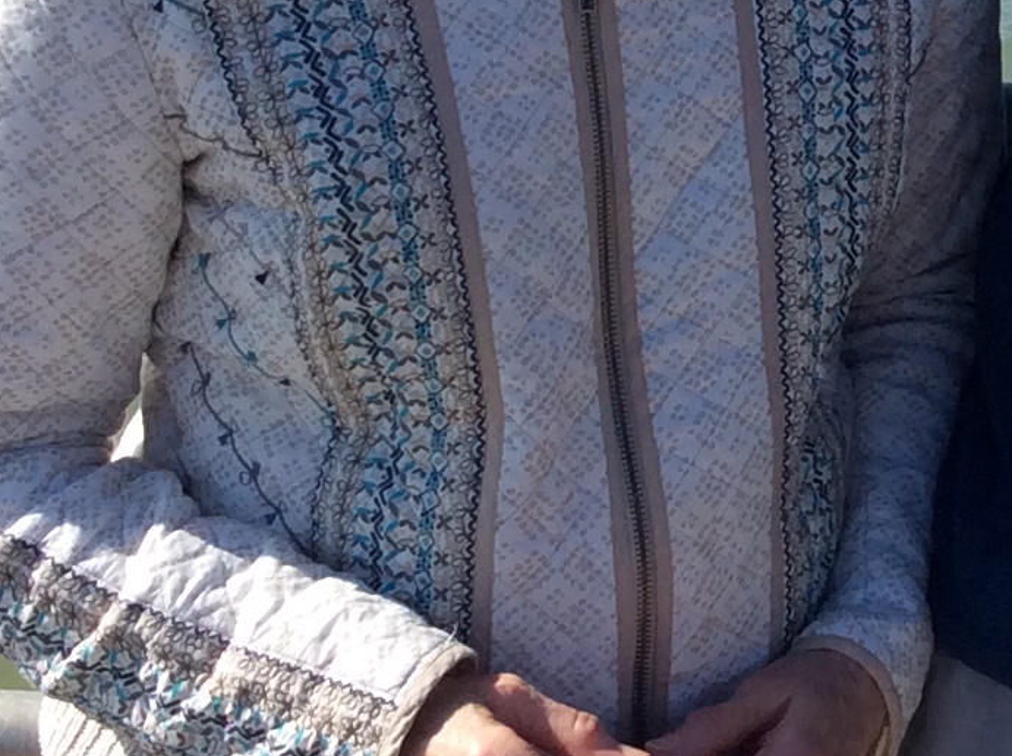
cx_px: 1337
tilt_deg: -16.5
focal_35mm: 120
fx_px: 3503
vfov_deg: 12.2
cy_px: -21
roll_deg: -1.6
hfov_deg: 15.6
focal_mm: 3.3
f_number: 2.4
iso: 32
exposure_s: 1/1144
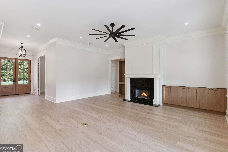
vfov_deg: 70.4
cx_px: 114
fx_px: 108
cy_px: 76
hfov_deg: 93.3
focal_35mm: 17
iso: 250
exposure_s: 1/15
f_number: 8
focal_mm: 17
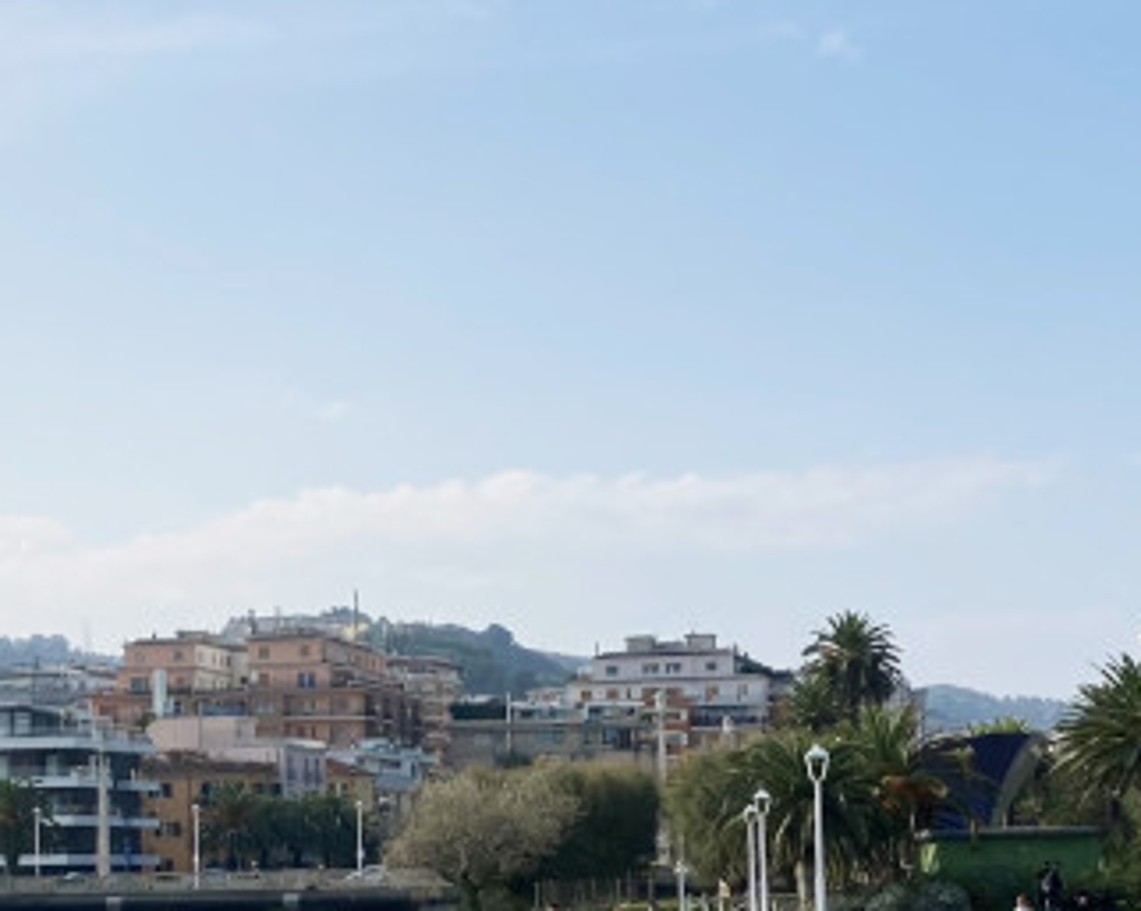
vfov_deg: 17.3
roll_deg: -0.1
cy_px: 890
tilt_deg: +1.4
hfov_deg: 22.0
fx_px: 2935
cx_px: 503
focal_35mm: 87
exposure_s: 1/3745
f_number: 1.8
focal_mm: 3.99
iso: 20
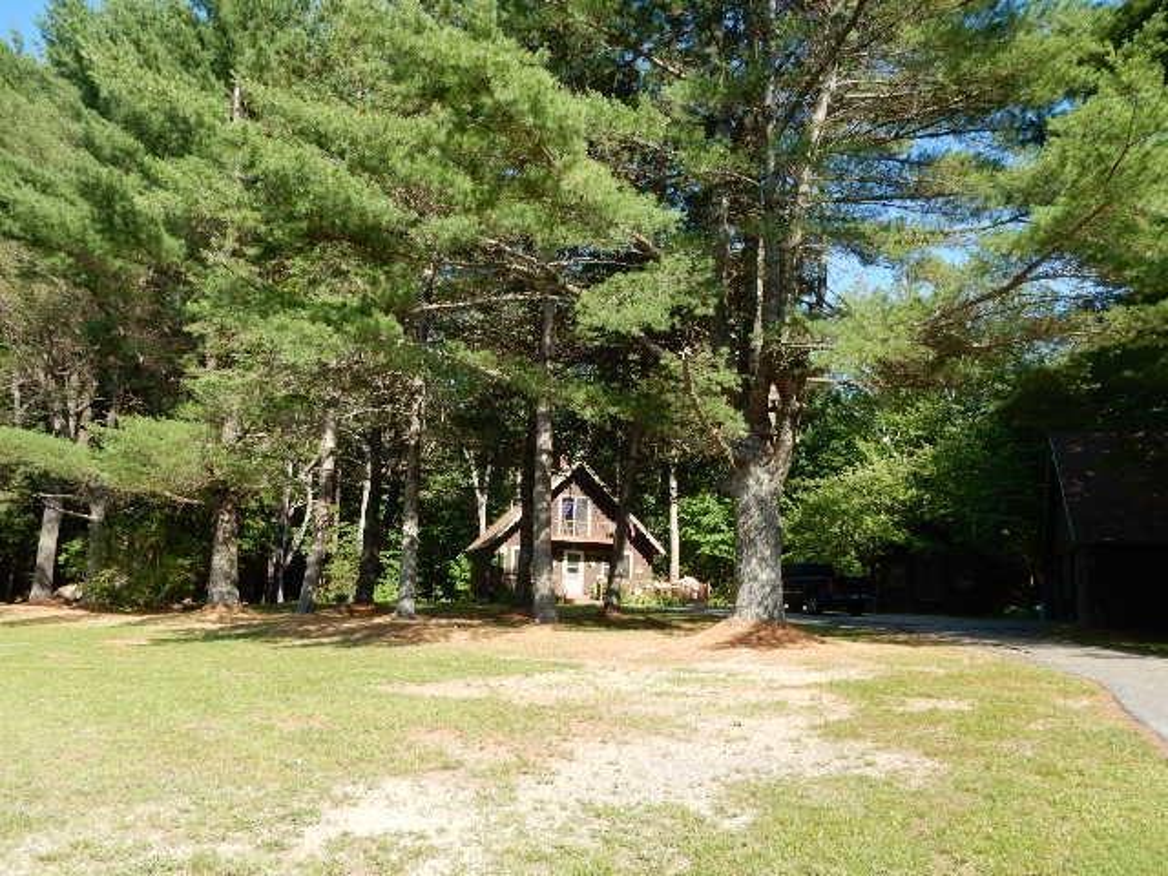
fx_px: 844
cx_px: 584
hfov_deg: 69.4
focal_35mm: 25
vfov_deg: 54.9
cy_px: 438
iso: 125
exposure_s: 1/500
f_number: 3.7
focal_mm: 4.5
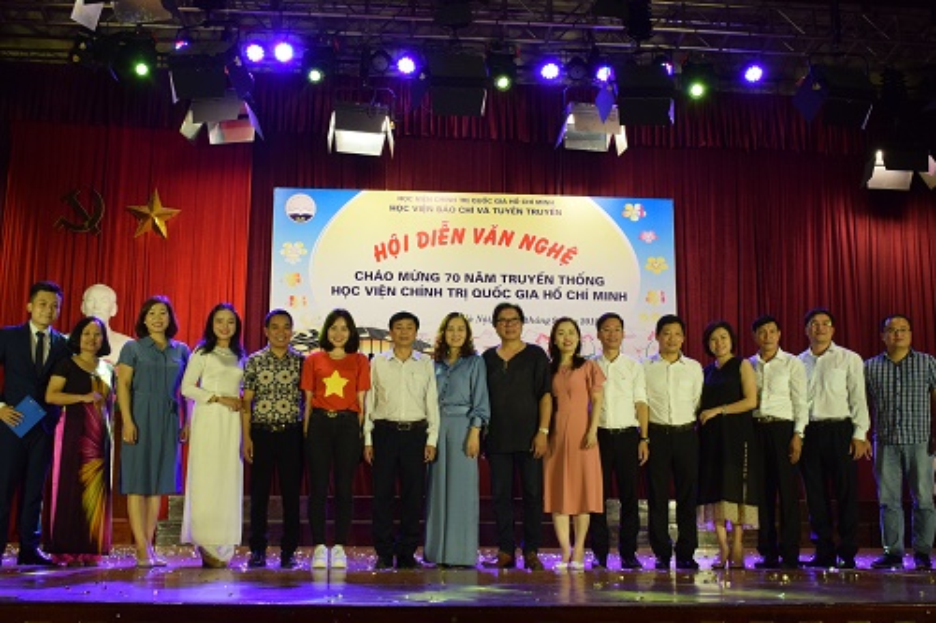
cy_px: 312
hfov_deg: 51.3
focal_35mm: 38
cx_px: 468
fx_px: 975
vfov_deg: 35.5
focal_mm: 25
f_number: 11
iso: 1600
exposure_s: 1/60
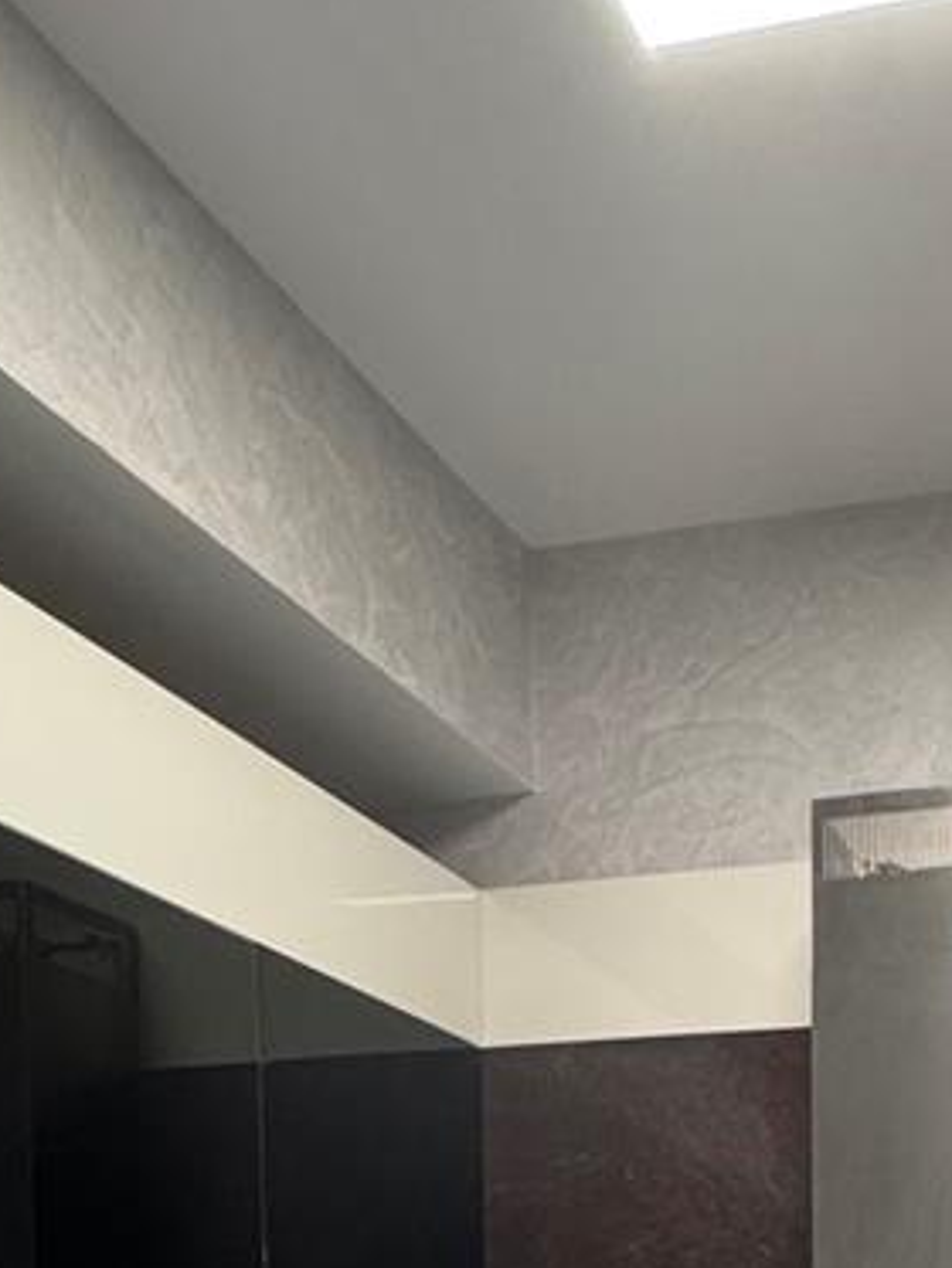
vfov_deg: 32.9
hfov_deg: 29.1
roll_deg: -2.4
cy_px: 1588
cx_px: 1044
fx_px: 1649
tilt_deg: -4.3
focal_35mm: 45
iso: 250
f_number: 2.2
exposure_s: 1/120
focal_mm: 2.22
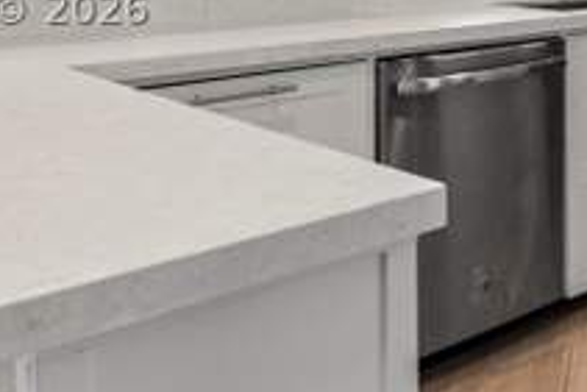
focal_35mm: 53
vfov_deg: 24.4
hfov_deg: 32.5
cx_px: 662
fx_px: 865
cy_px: 4
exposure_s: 1/30
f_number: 7.1
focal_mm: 14
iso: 1000
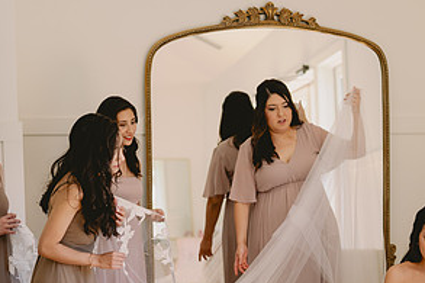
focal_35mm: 99
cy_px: 277
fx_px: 1168
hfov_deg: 20.5
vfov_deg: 13.6
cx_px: 289
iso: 320
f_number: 2
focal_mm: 50
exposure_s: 1/500
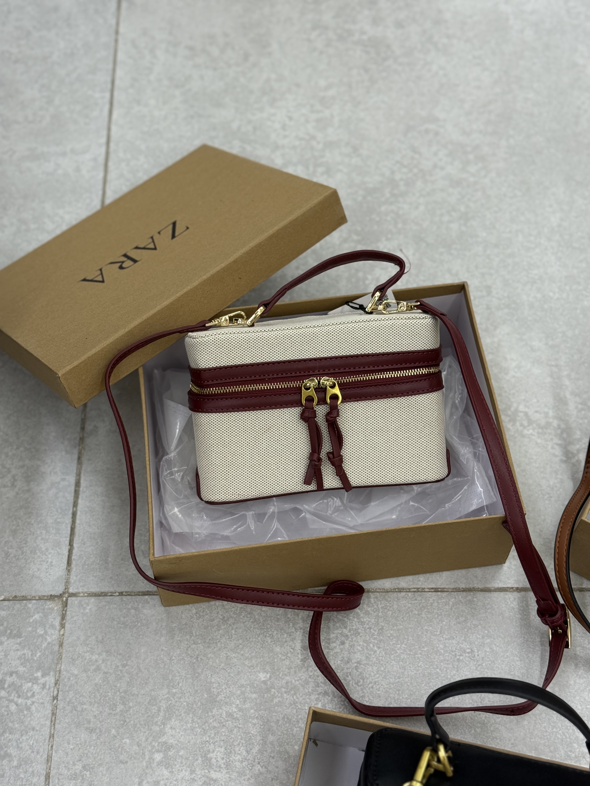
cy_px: 393
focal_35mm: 48
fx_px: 1091
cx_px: 295
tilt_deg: -60.9
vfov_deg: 39.7
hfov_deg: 30.3
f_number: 1.78
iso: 80
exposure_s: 1/496
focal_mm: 6.76
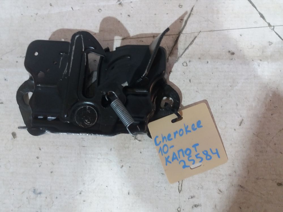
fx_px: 229
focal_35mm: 28
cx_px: 142
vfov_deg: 49.7
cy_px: 106
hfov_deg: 63.4
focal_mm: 3.7
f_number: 1.9
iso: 160
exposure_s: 1/17
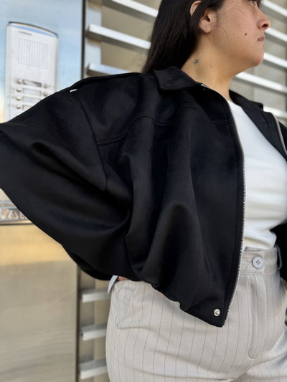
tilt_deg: +0.3
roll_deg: -1.4
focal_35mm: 24
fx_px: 265
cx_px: 144
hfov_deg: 56.8
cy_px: 191
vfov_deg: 71.6
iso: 80
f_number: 1.78
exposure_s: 1/484
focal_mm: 6.76
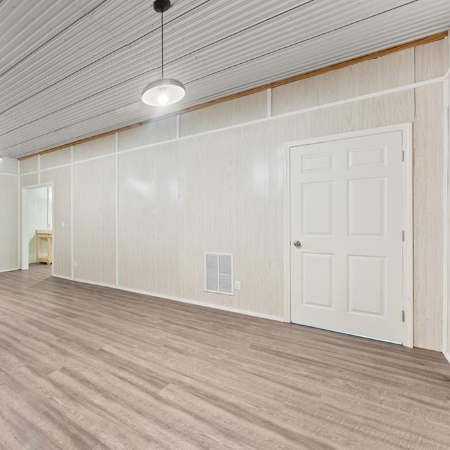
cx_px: 116
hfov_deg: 75.3
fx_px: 265
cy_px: 224
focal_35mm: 18
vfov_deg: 80.7
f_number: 7.1
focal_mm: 14
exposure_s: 1/2.5
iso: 800
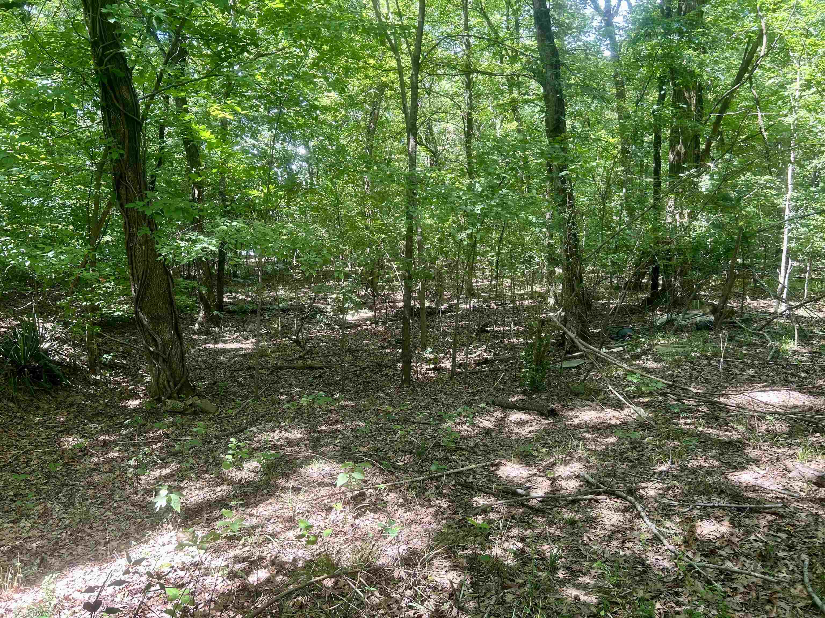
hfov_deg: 67.3
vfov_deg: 53.1
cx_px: 412
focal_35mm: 26
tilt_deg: -6.7
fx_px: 620
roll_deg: -0.5
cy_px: 309
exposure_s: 1/121
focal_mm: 5.7
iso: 50
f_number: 1.5
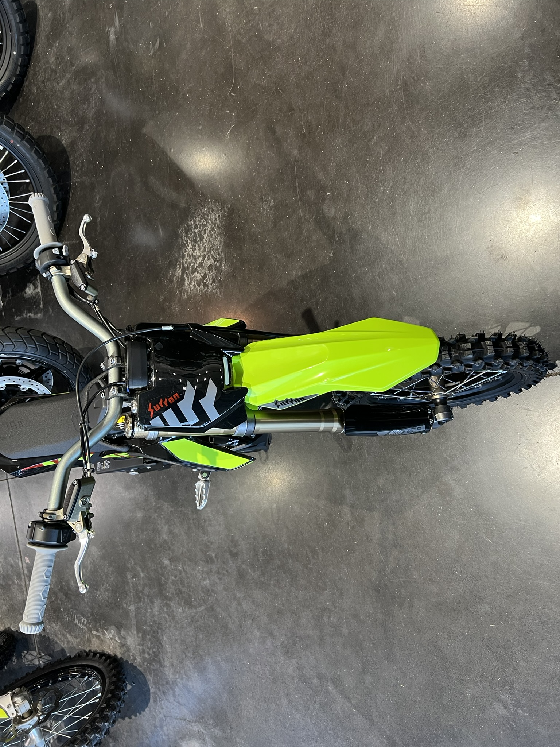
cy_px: 374
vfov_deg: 67.3
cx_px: 280
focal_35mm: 26
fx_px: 561
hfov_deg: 53.1
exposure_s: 1/60
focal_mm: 5.7
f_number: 1.5
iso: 160
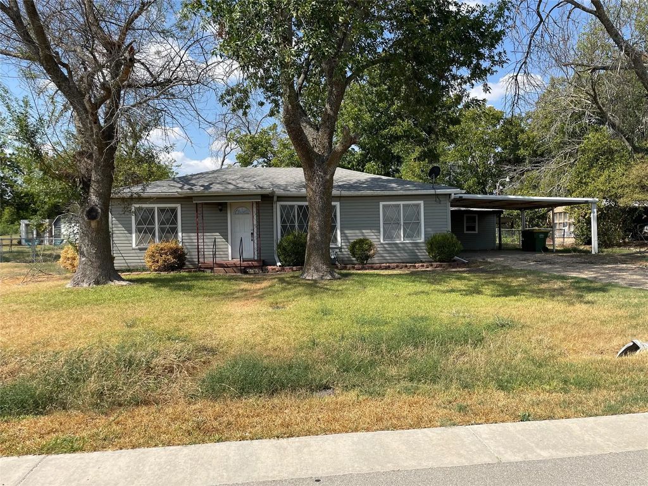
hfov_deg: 67.3
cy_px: 243
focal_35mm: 26
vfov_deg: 53.1
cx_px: 324
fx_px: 487
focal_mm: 4.2
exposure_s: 1/2747
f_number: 1.6
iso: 32
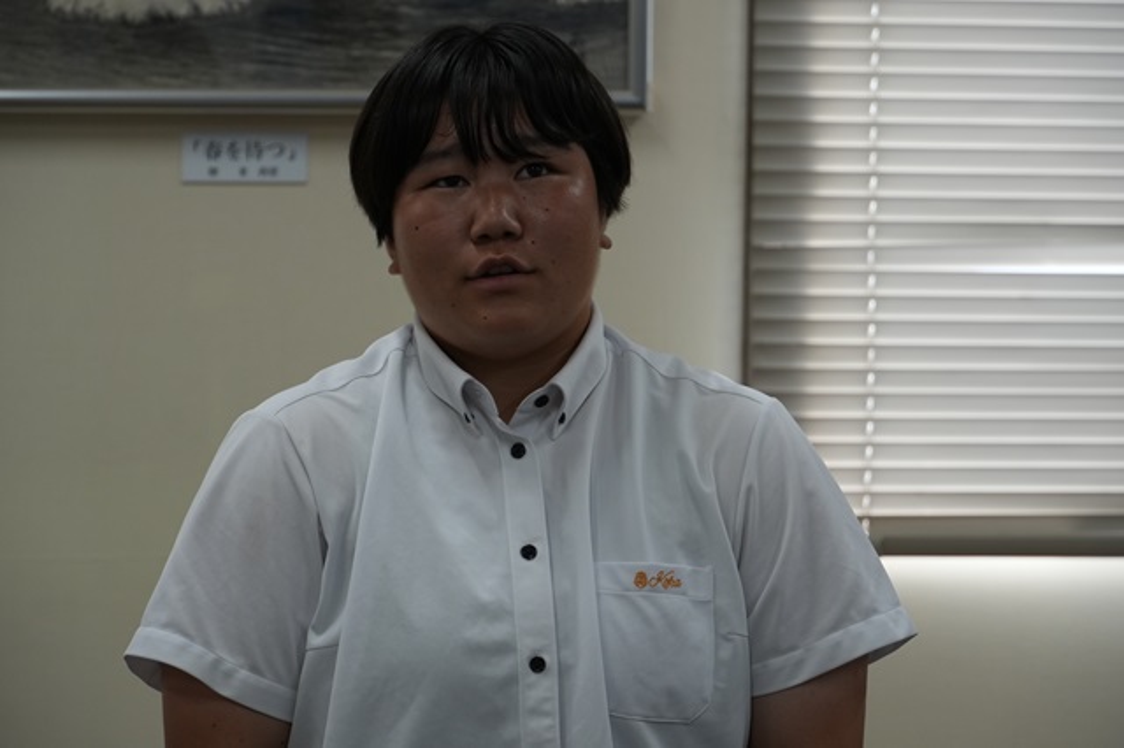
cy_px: 374
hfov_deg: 17.1
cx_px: 562
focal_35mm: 120
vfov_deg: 11.4
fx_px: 3745
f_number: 5.6
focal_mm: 80
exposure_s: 1/160
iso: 640
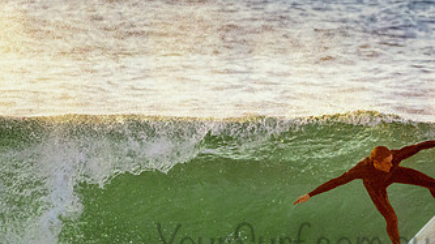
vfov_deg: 0.9
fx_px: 15773
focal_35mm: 1368
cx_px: 291
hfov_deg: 1.6
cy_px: 232
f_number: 5.6
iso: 1400
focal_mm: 500
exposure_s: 1/2000
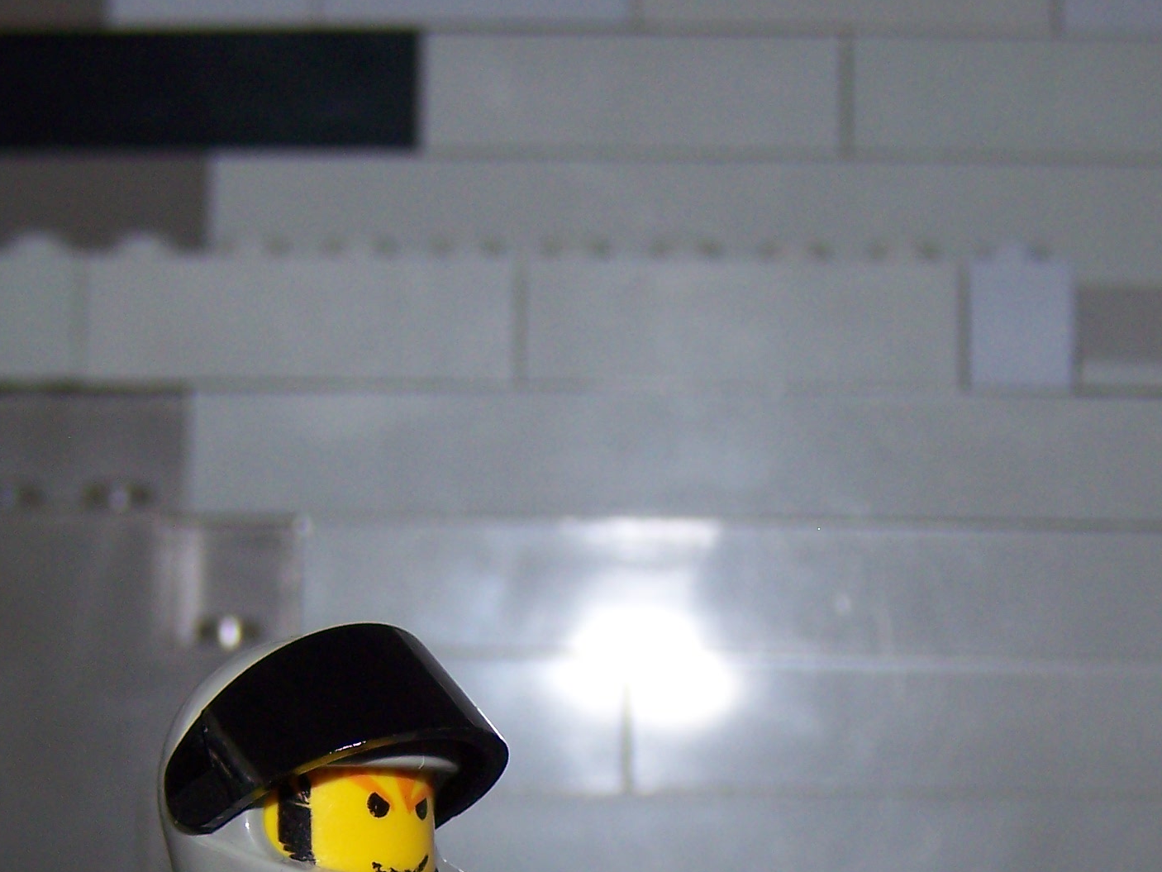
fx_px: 2787
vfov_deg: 17.3
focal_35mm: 83
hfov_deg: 23.6
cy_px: 894
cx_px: 560
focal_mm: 6.3
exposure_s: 1/60
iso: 80
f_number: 2.8
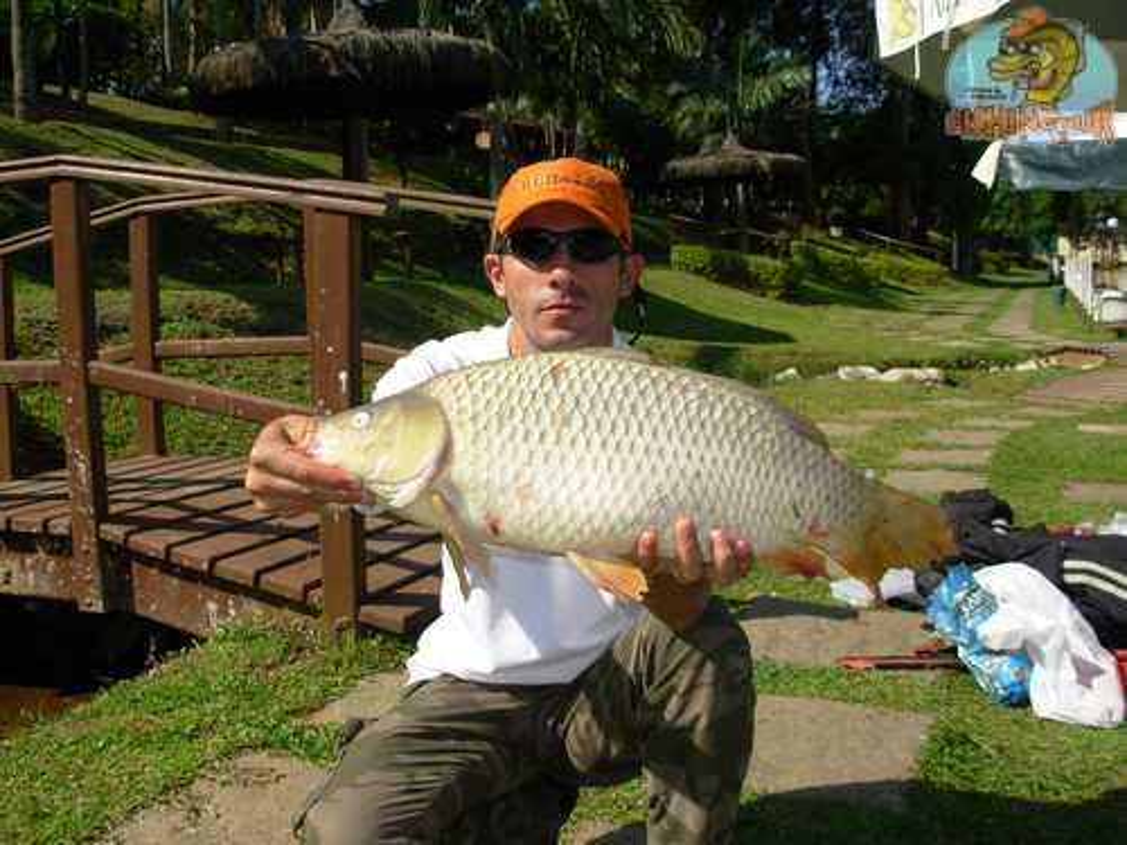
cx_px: 564
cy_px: 422
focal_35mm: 38
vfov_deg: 37.7
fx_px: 1237
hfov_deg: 49.0
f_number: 2.9
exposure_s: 1/1149
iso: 50
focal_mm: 6.3
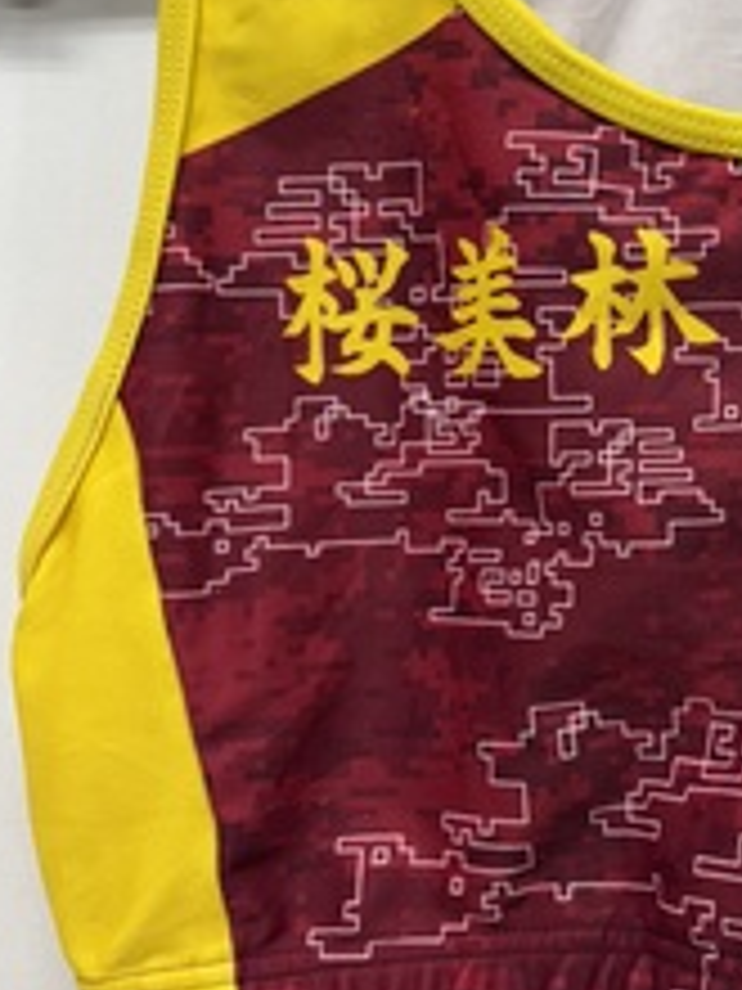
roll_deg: -0.2
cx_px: 776
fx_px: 1686
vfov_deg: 32.4
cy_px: 315
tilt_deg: +0.5
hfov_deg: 23.6
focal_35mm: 59
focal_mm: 5.96
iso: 80
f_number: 1.6
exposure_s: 1/100
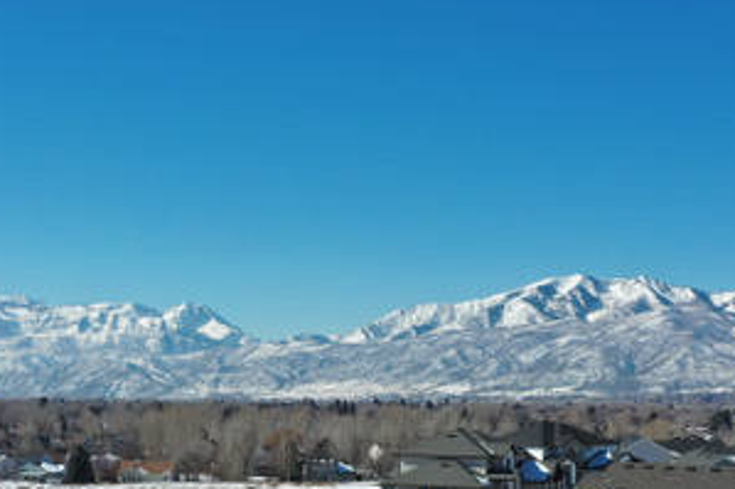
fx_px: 1224
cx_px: 339
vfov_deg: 22.1
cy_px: 436
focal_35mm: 60
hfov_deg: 33.4
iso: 100
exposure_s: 1/500
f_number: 6.3
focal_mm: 10.26
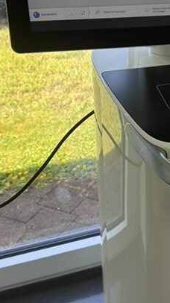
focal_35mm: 66
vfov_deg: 31.9
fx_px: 530
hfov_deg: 17.6
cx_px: 189
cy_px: 135
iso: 100
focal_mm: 6.76
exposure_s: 1/410
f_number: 1.78
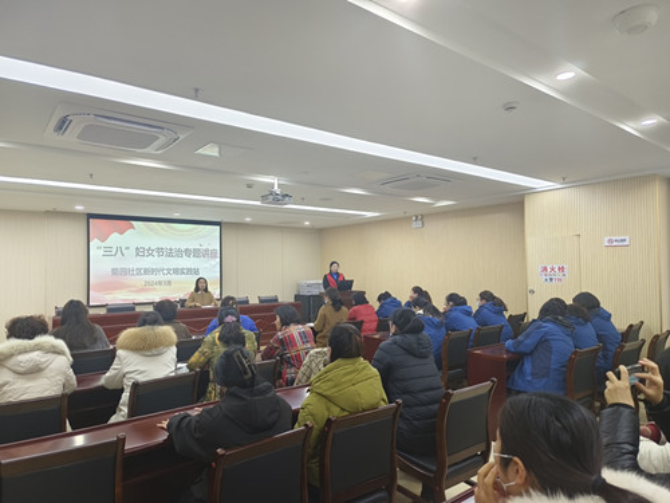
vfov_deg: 58.9
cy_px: 252
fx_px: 445
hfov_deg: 73.9
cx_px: 335
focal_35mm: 23
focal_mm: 5.5
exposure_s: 1/73
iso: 475
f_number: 1.75
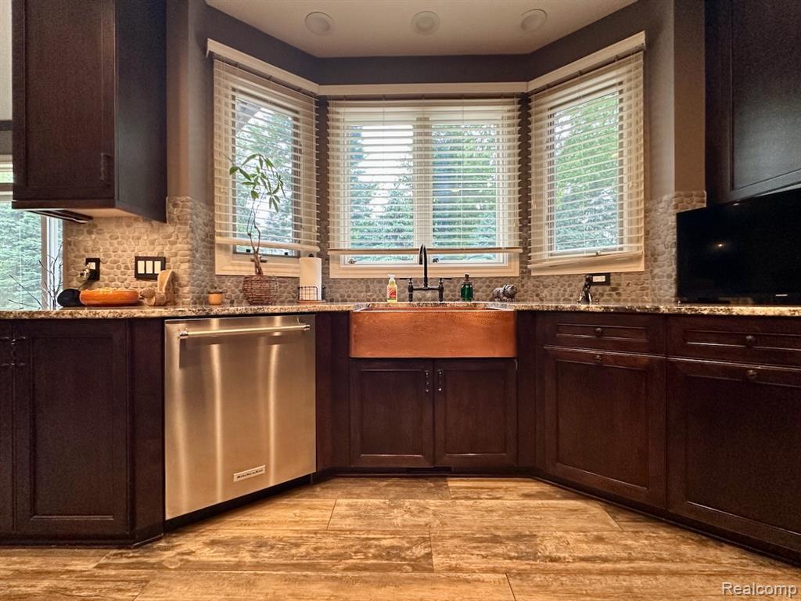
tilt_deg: -0.5
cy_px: 300
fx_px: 324
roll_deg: +0.7
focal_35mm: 14
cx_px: 400
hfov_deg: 102.1
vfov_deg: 85.7
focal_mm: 2.22
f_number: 2.2
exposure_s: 1/120
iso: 250
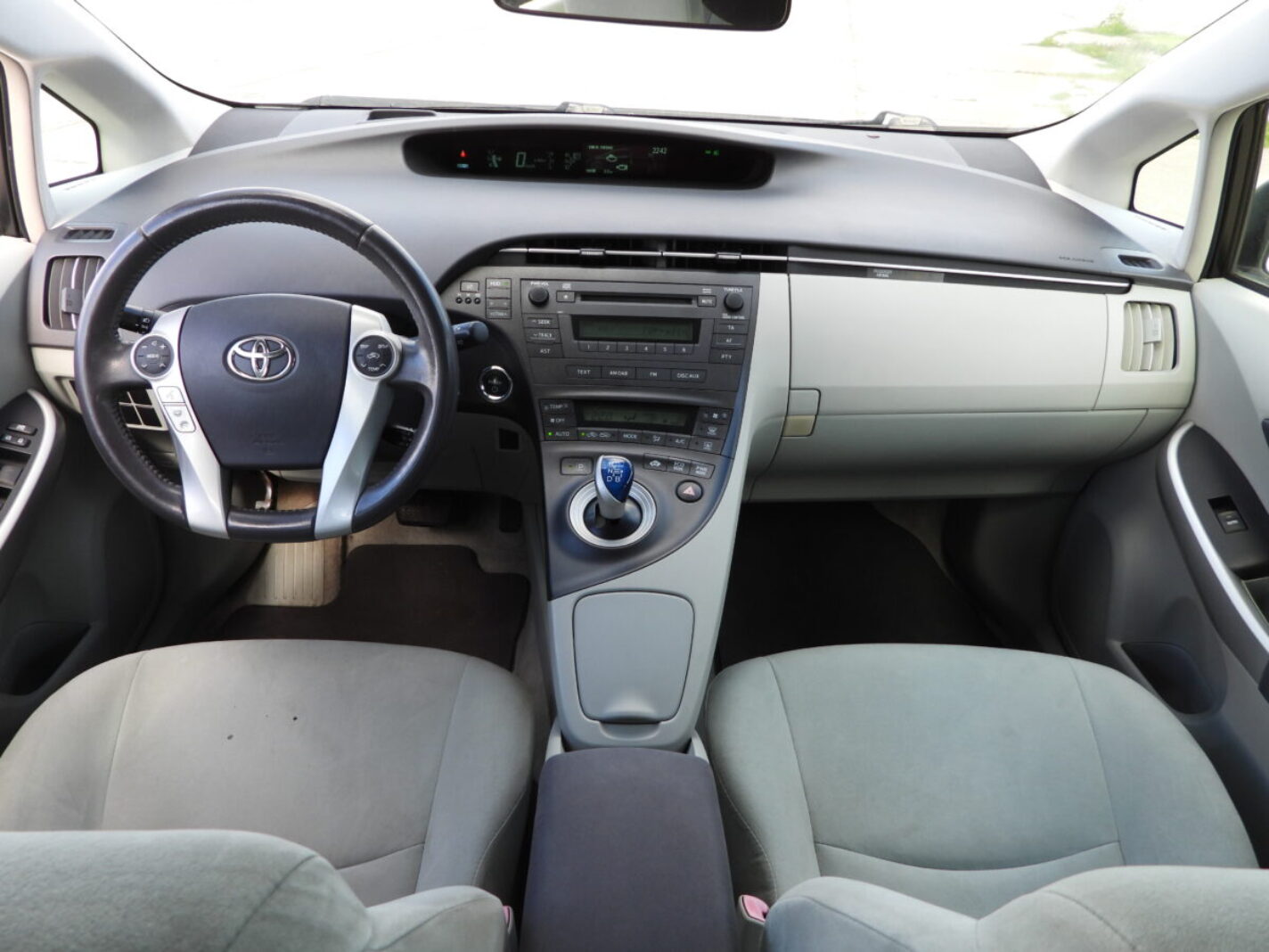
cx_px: 634
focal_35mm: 24
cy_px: 476
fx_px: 880
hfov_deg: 71.6
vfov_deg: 56.8
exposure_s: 1/125
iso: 100
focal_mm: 4.3
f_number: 2.8
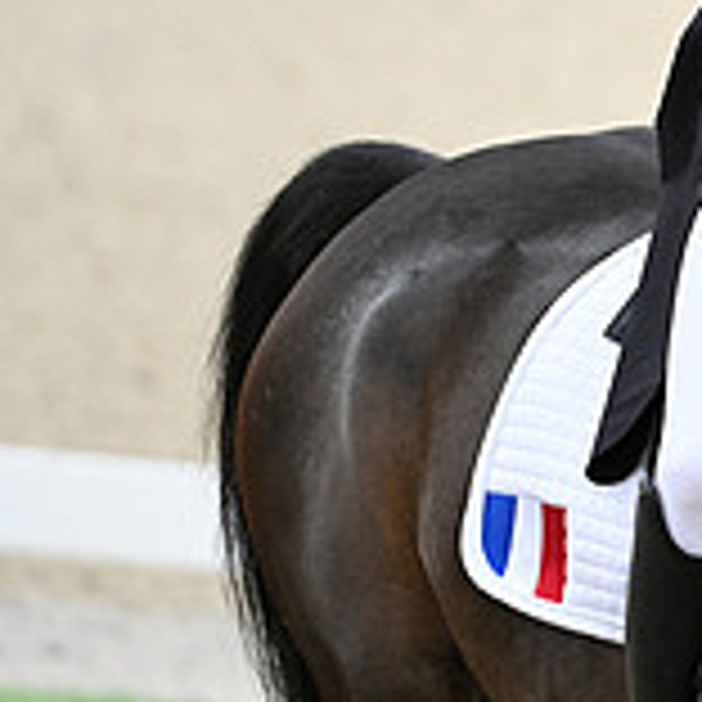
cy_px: -128
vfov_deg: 1.7
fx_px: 23976
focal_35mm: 1045
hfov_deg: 1.7
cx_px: 1197
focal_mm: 330
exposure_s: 1/1250
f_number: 4.5
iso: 3600
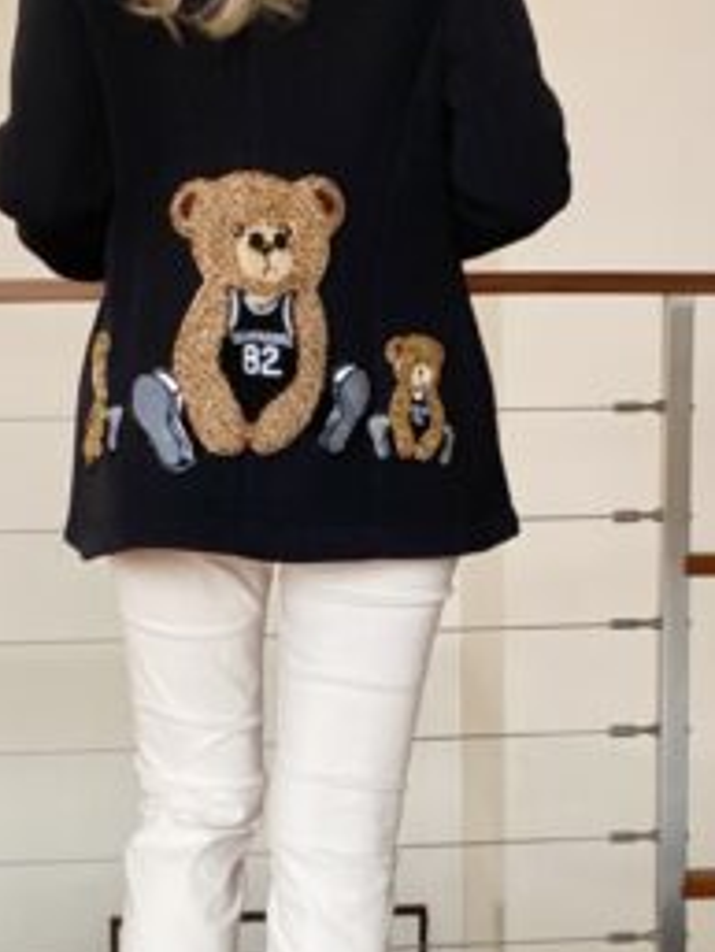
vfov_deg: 29.0
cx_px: 408
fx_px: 1844
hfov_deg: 21.9
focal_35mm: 67
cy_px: 457
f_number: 2.2
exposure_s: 1/60
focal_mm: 2.71
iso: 160
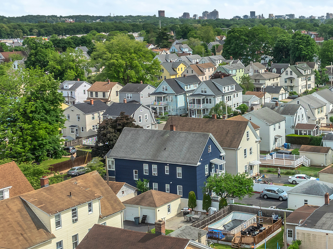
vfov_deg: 24.4
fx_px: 577
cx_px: 231
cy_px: 122
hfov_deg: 31.9
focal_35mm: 60
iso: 100
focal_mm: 12.29
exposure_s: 1/100
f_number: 5.6
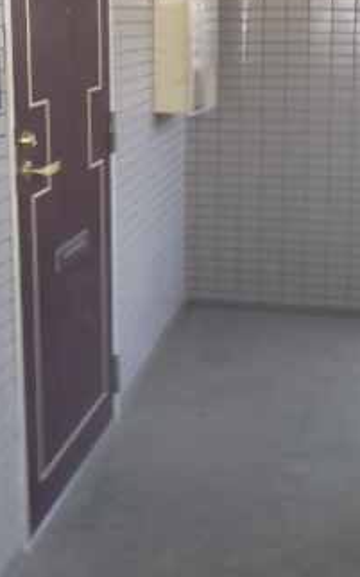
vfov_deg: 34.1
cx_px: 167
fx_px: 927
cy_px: 176
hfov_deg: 22.0
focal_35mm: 59
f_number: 3.5
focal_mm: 5
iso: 125
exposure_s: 1/45
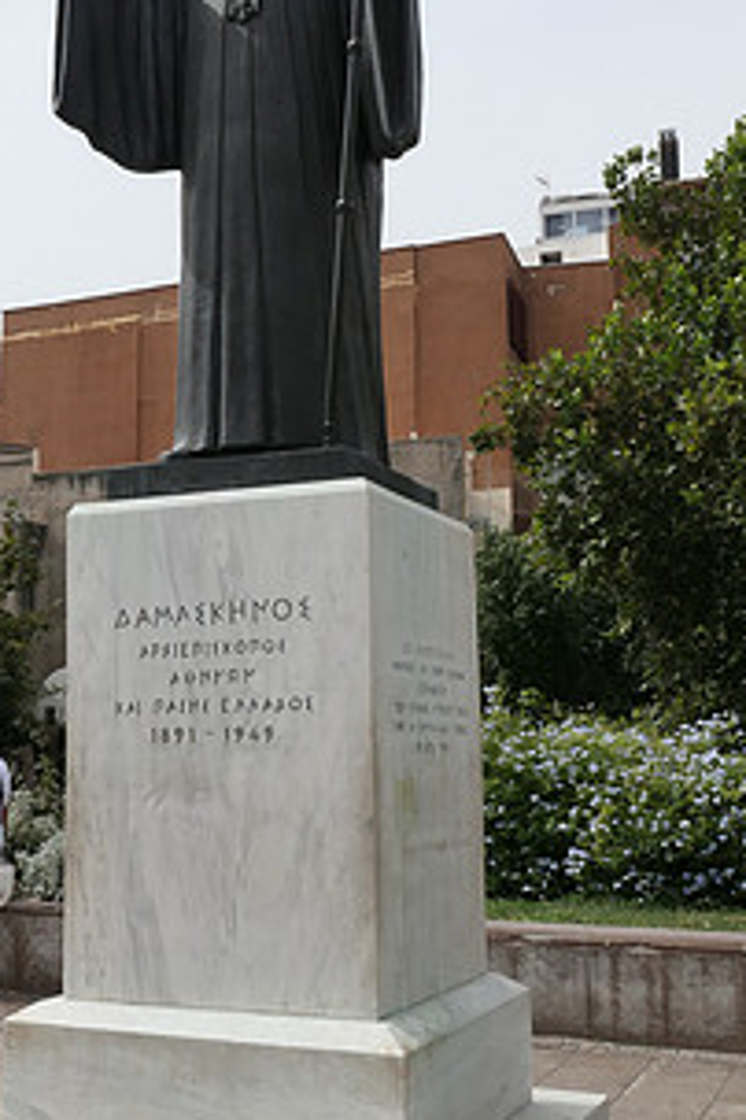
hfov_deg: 29.1
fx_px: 1430
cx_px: 260
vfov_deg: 42.7
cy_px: 551
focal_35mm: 46
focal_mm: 8.8
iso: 200
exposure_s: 1/1000
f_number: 6.3
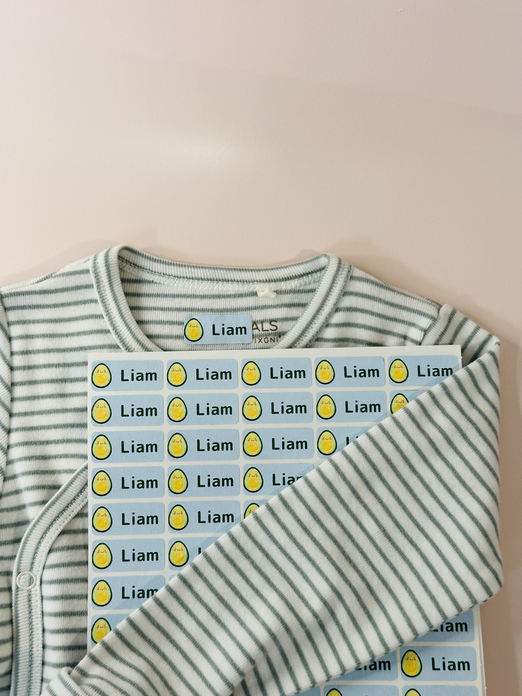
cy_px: 348
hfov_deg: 30.3
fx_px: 965
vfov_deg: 39.7
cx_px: 261
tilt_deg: -80.9
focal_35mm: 48
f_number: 1.78
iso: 64
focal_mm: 6.86
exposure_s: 1/50
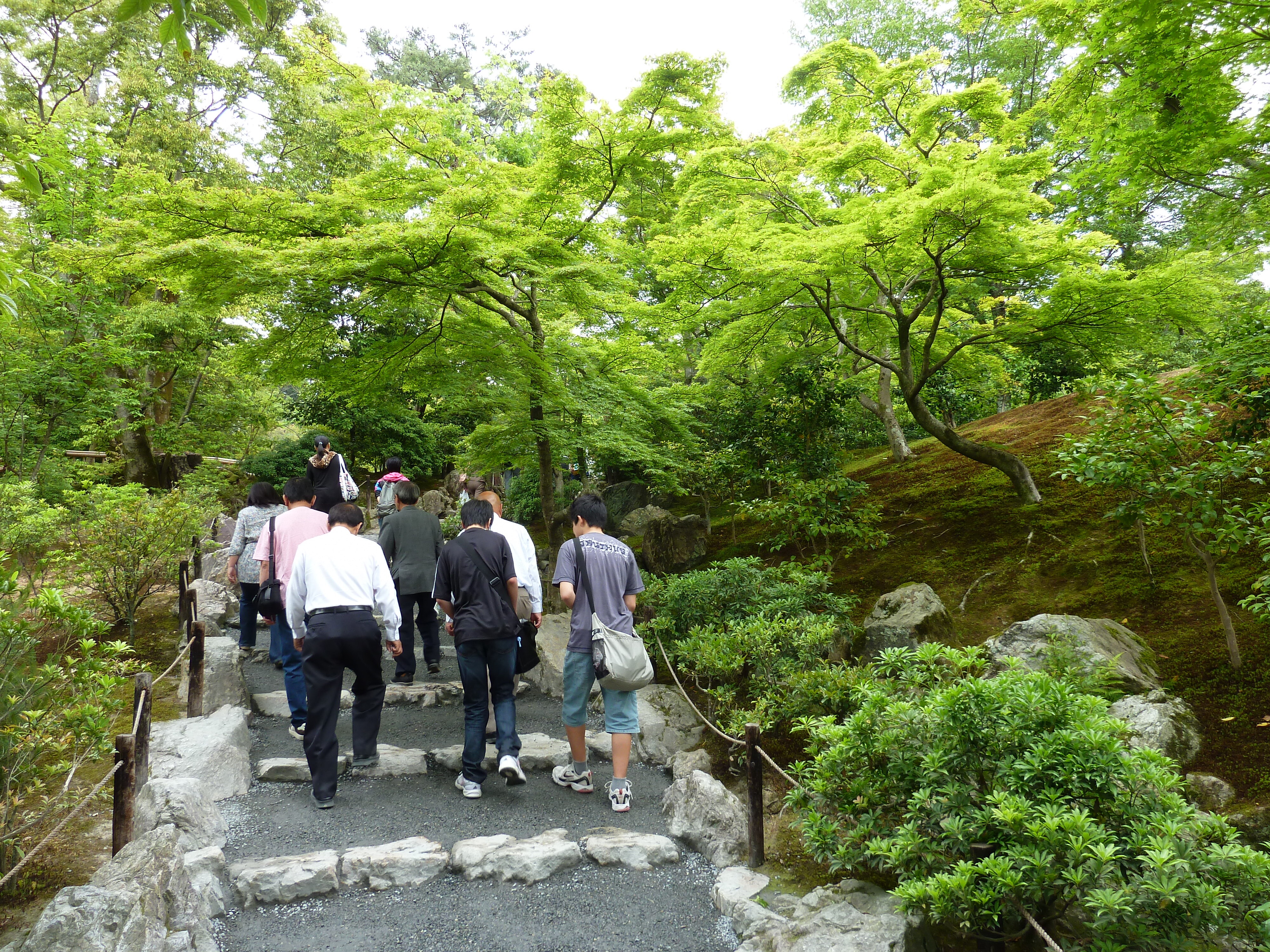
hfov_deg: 69.4
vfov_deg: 54.9
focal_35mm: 25
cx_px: 635
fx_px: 917
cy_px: 476
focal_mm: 4.1
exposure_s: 1/60
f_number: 3.3
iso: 80
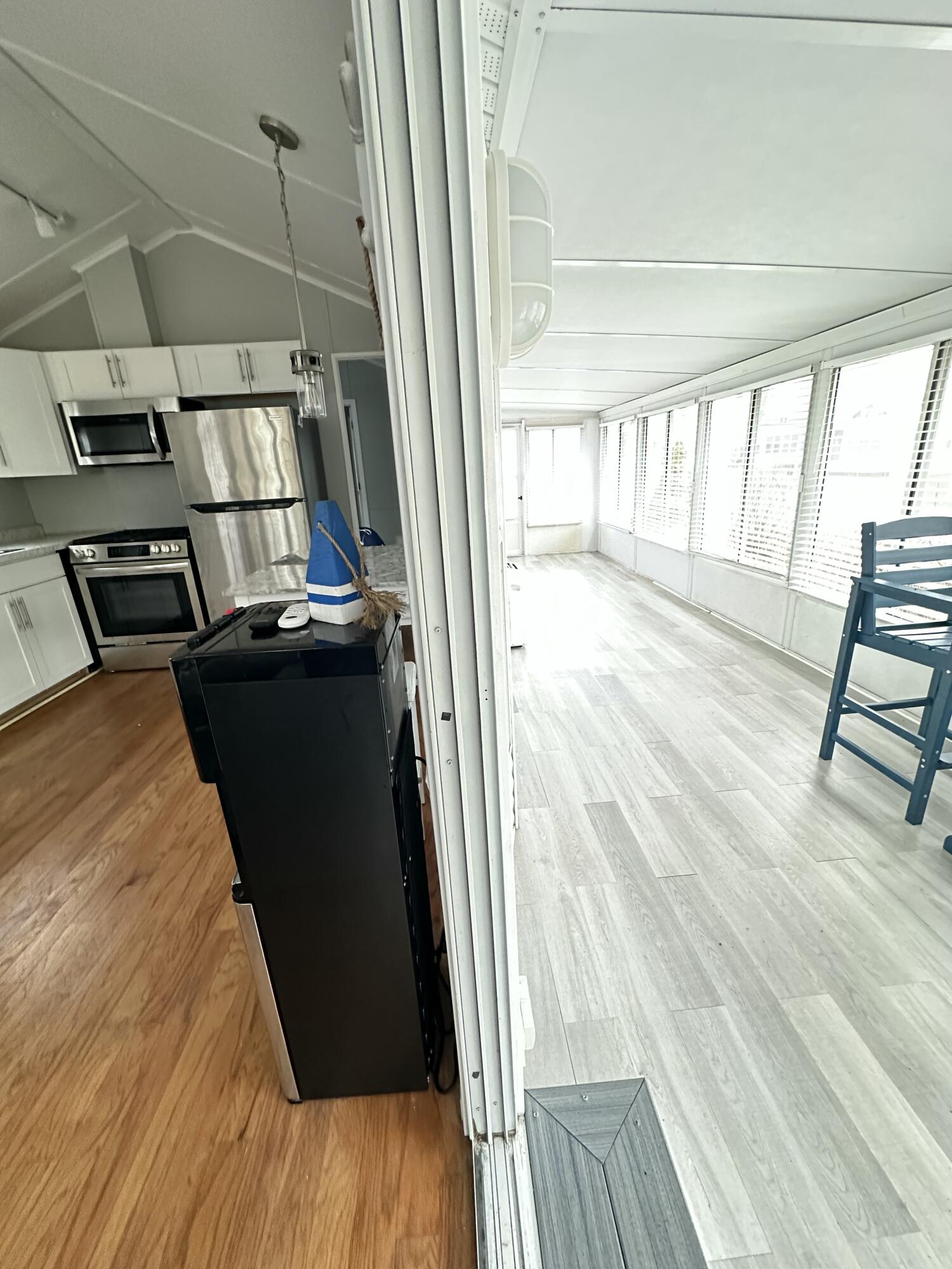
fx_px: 513
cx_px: 476
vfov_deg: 102.1
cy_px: 634
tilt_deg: -18.4
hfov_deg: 85.7
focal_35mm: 14
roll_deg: +3.1
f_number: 2.2
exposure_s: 1/60
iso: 800
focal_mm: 2.22
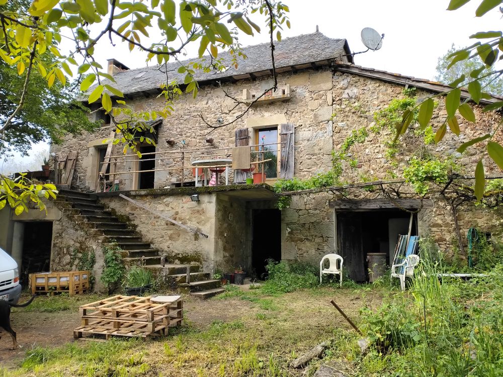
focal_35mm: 27
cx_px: 252
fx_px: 392
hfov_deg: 65.3
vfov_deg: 51.4
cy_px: 188
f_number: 1.8
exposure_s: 1/205
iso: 100
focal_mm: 4.05
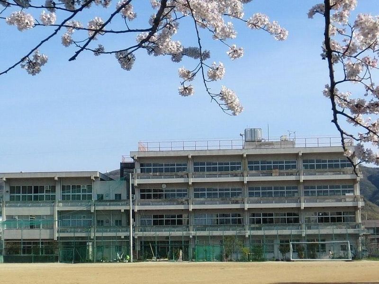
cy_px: 142
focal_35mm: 28
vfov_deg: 49.7
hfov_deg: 63.4
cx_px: 190
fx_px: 307
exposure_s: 1/160
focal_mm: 5
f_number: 8.8
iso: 100
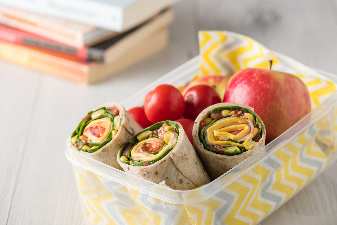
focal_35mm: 112
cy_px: 118
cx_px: 169
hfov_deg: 18.3
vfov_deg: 12.2
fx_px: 1049
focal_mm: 105
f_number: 8
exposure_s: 1/125
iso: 100
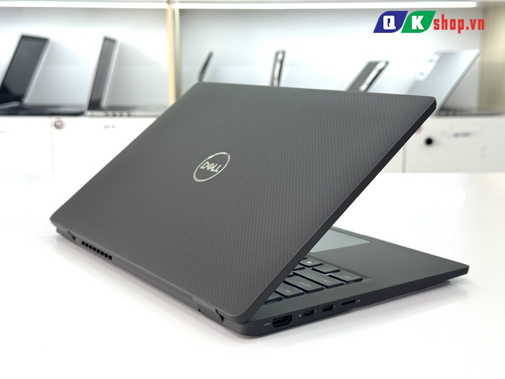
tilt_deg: -10.5
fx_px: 700
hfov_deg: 39.7
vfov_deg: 30.3
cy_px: 190
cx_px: 252
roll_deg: +0.9
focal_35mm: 48
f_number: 1.78
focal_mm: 6.76
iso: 50
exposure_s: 1/123
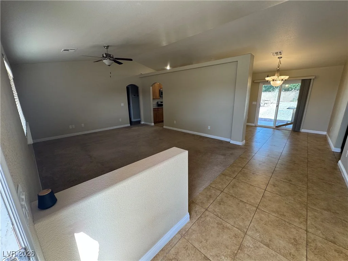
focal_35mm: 14
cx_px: 174
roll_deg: -0.1
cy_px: 130
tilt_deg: -17.2
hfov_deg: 102.1
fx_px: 141
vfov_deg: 85.7
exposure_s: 1/120
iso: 125
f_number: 2.2
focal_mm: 2.22
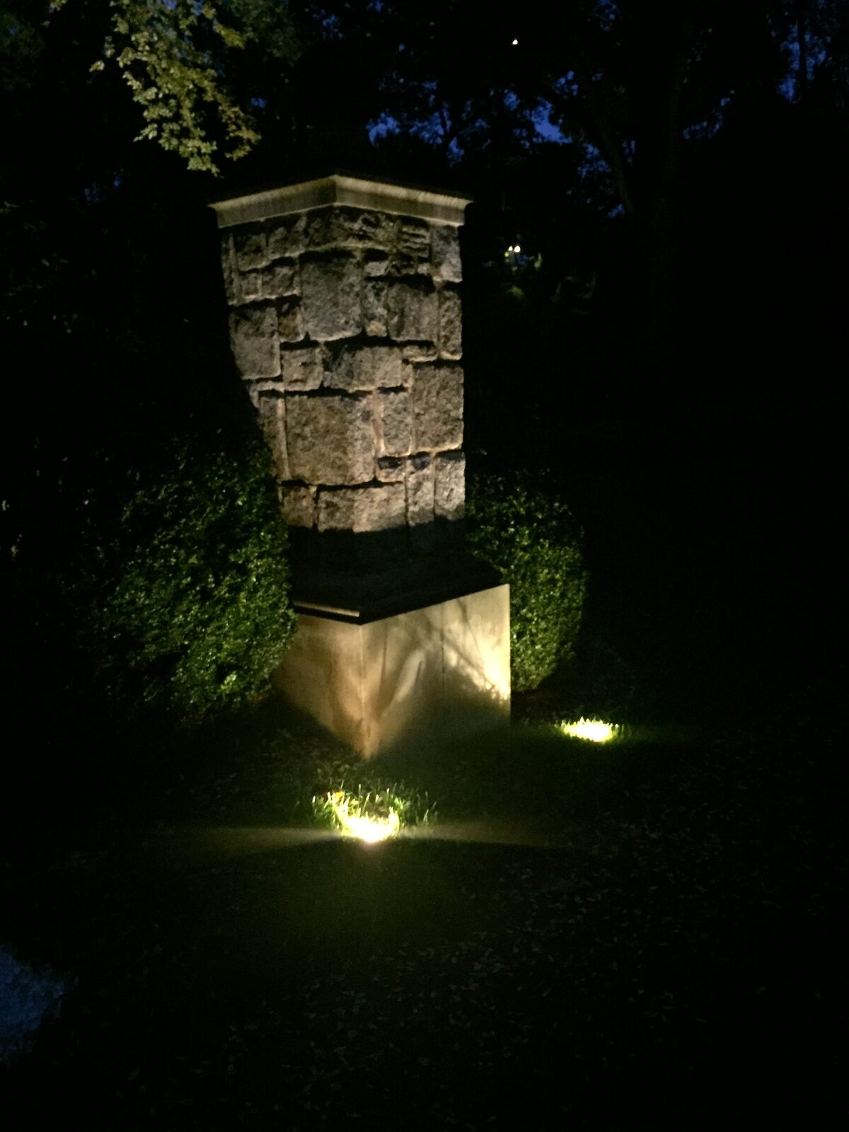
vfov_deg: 61.7
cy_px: 566
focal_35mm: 29
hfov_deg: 48.2
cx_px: 424
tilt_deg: -8.7
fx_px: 948
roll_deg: +1.8
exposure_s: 1/15
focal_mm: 4.15
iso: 1000
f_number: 2.2
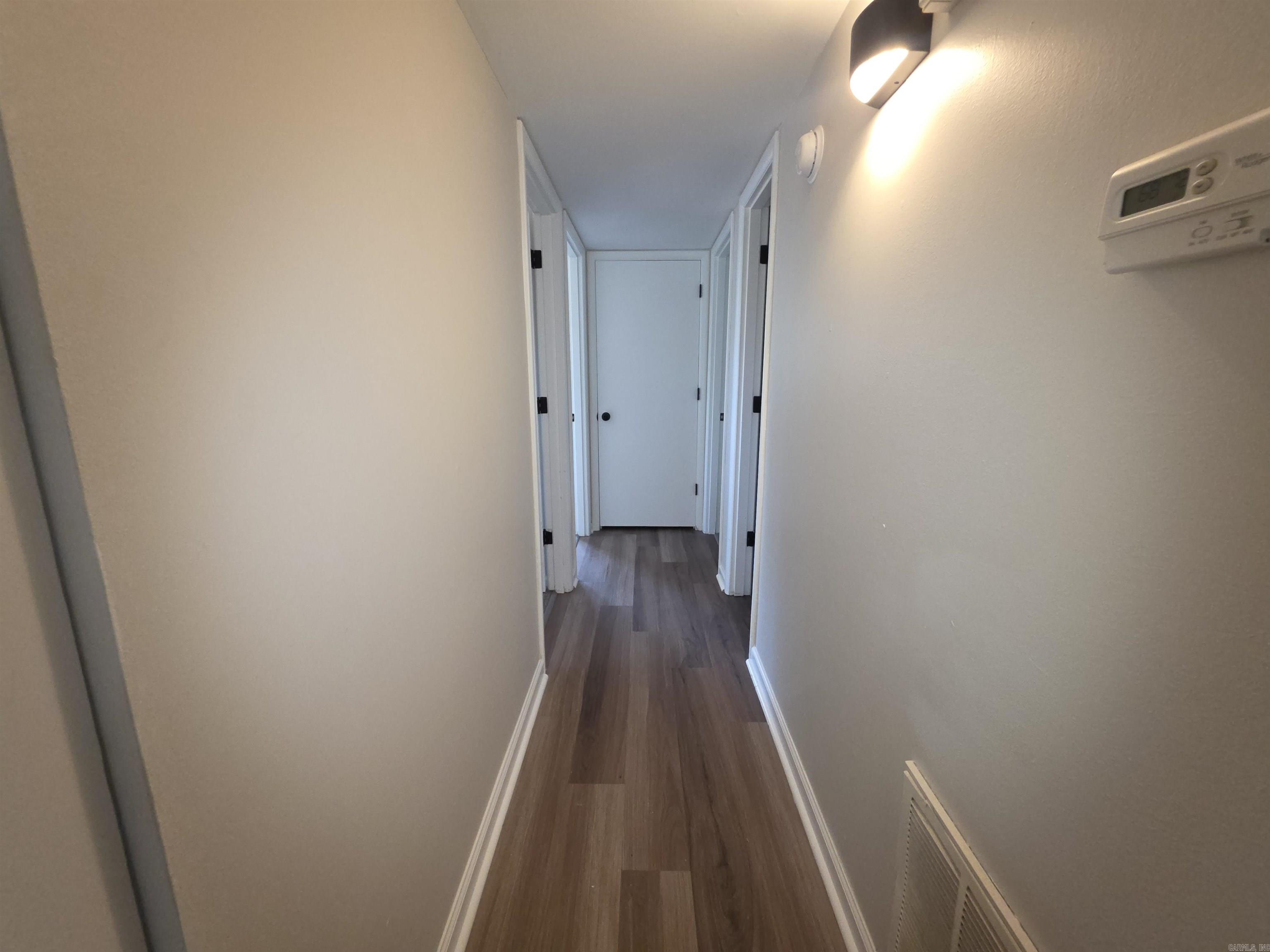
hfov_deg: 106.2
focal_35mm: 13
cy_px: 476
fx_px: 477
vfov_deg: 89.9
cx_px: 635
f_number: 1.9
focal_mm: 2.2
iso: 200
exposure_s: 1/60
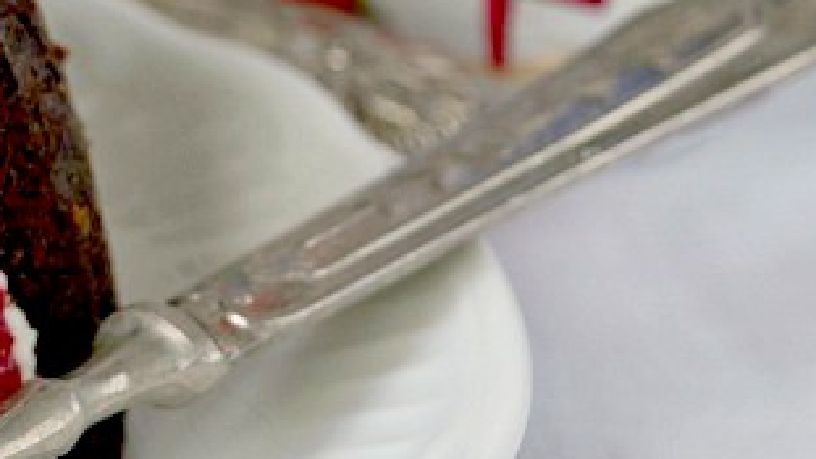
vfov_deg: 5.1
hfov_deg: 8.8
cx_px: -412
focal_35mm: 238
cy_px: 121
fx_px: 5150
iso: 100
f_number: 5
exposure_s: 1/100
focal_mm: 46
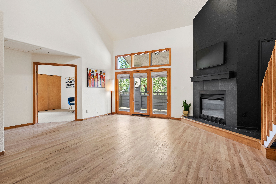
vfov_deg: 67.5
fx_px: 138
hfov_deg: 90.0
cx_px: 138
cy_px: 92
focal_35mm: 18
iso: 640
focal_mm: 18
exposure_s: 1/10
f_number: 8
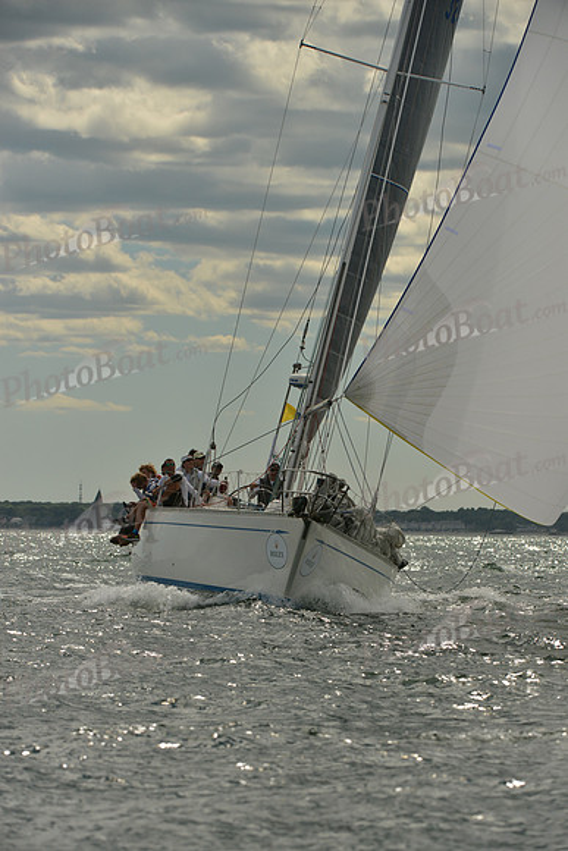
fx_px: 4730
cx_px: 284
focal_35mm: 200
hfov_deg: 6.9
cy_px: 426
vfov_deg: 10.3
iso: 400
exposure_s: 1/3200
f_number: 6.3
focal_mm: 200
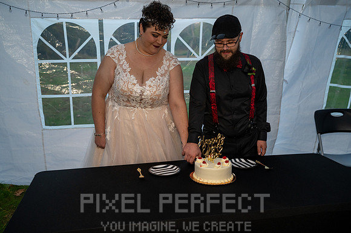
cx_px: 176
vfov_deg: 37.8
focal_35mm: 35
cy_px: 116
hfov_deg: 54.5
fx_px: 341
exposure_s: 1/200
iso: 1250
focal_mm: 35
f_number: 4
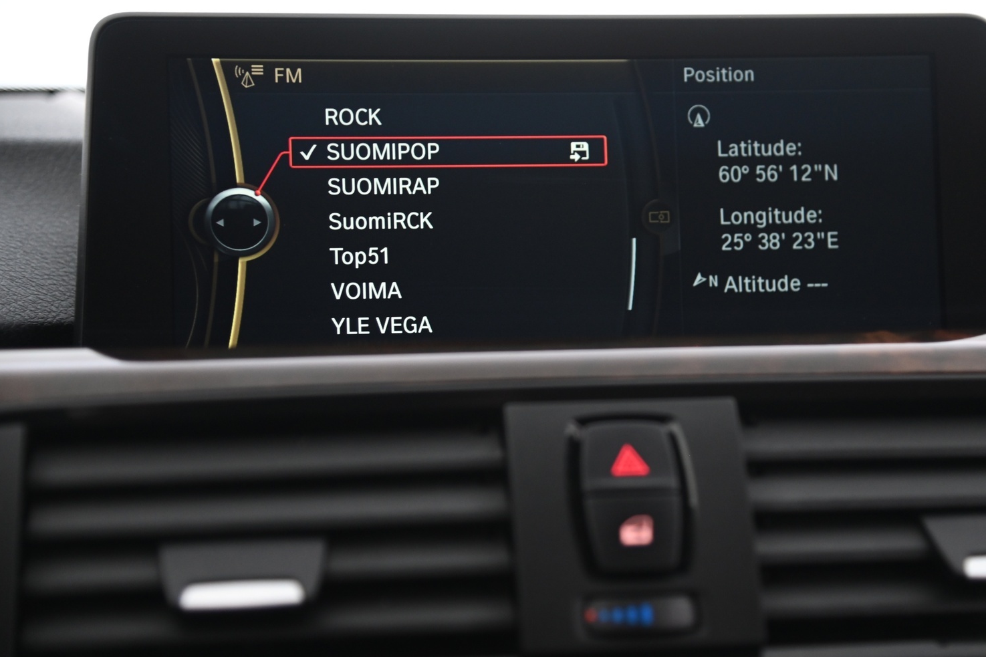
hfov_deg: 26.3
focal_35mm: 77
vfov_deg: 17.7
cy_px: 349
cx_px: 539
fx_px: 2109
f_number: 4
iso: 2000
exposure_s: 1/15
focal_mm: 70
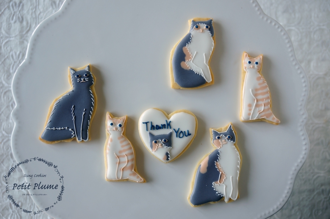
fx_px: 467
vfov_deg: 26.4
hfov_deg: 38.9
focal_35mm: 51
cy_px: 110
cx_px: 165
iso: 100
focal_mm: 34
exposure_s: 1/200
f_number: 4
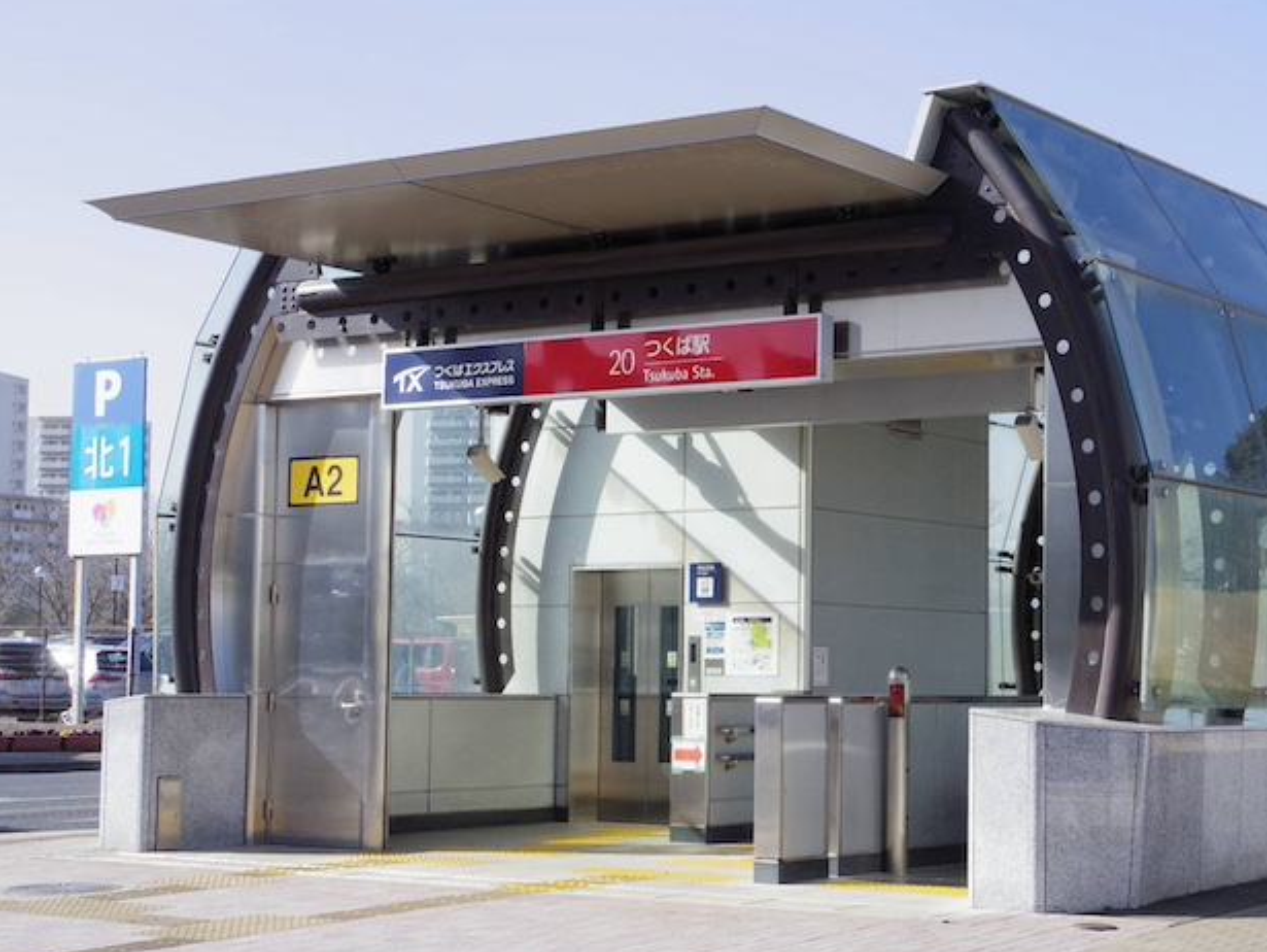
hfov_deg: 29.6
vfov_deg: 22.6
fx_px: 2380
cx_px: 820
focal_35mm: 65
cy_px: 507
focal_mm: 10.9
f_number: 4.5
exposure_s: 1/400
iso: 200
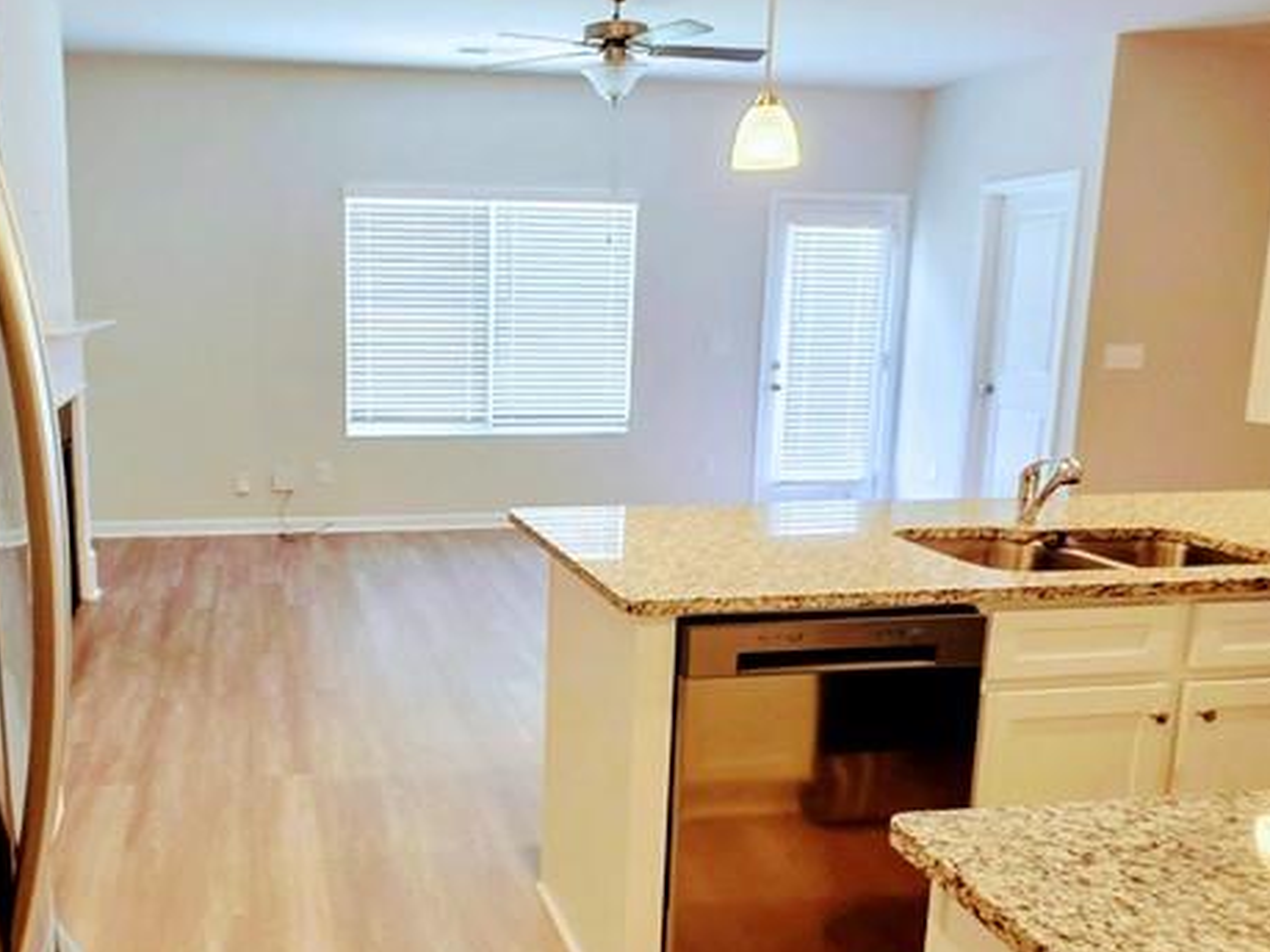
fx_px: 1064
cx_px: 448
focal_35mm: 29
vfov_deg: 48.2
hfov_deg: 60.5
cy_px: 498
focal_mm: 2.2
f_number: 1.9
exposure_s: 1/60
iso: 160
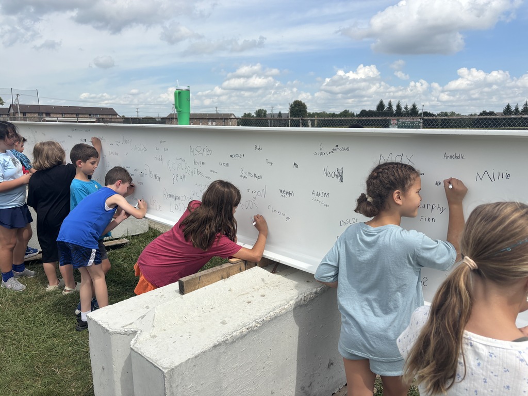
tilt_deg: -13.4
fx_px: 397
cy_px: 198
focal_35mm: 26
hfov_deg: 67.3
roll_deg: -1.8
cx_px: 264
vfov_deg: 53.1
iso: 50
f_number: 1.6
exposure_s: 1/4255
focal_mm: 5.96
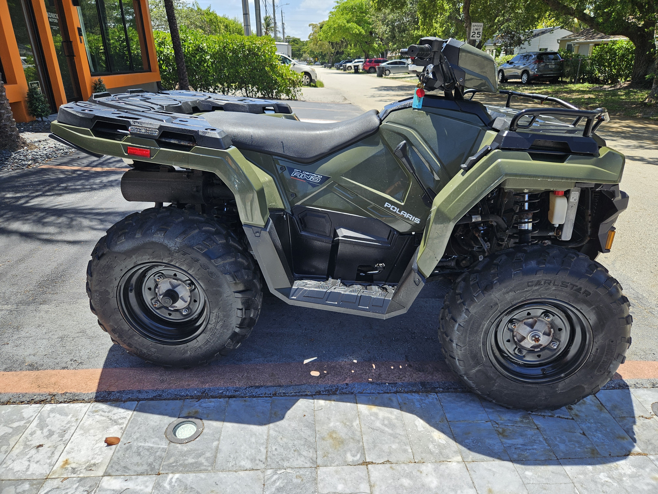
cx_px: 329
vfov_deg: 58.9
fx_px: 437
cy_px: 247
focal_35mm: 23
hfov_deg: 73.9
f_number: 1.8
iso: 25
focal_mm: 5.4
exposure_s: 1/773
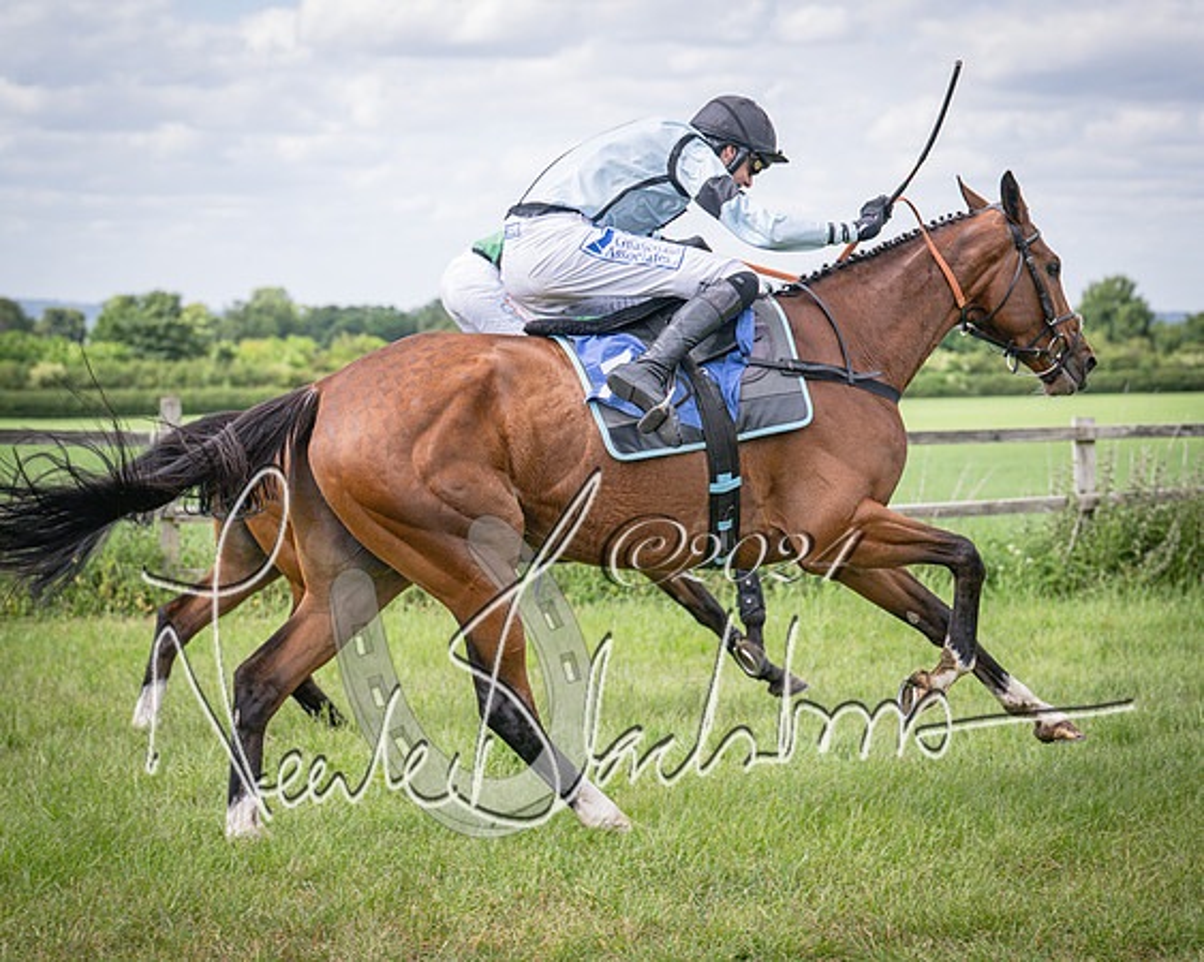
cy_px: 470
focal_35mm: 88
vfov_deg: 17.4
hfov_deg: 21.7
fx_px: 3141
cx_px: 494
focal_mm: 70
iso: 400
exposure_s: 1/2000
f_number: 4
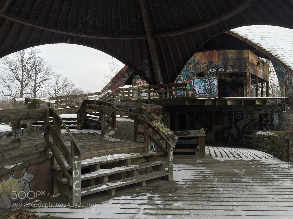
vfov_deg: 48.2
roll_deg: +0.0
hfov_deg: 61.7
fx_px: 245
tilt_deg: +1.1
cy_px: 110
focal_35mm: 29
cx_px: 146
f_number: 2.2
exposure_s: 1/186
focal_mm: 4.15
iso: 32
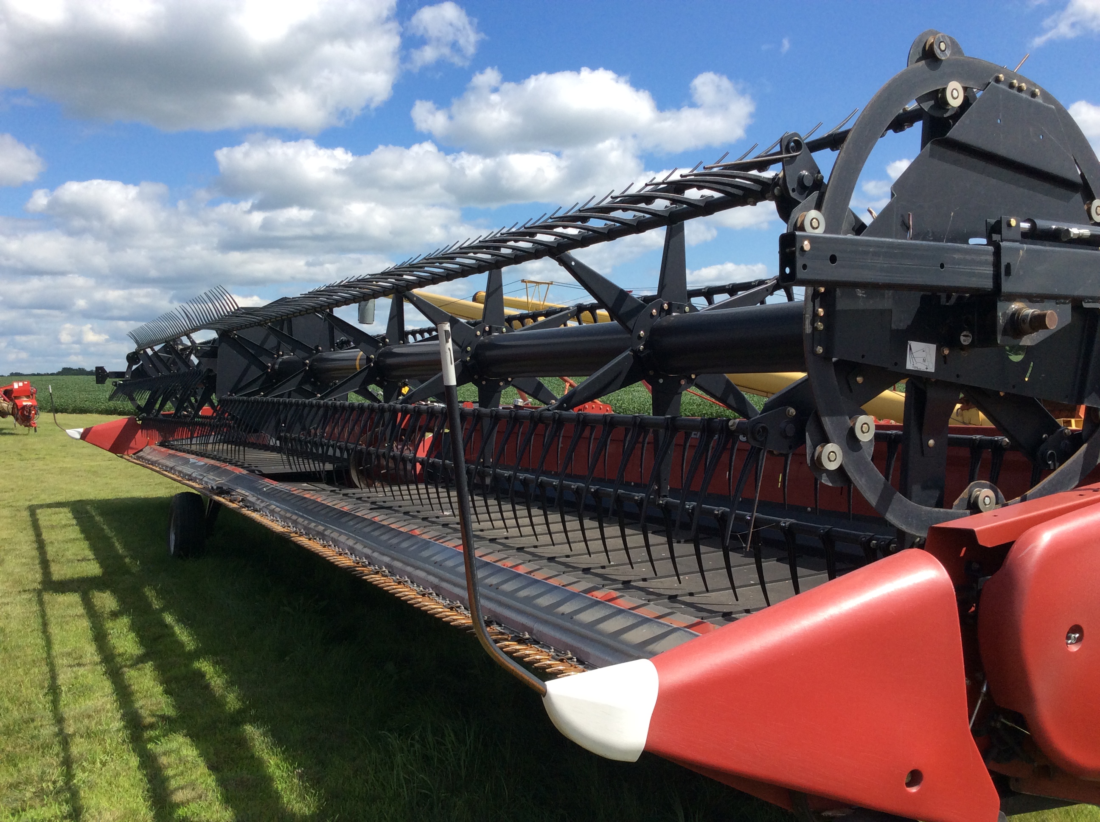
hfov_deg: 56.9
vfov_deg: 44.1
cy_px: 411
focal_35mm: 32
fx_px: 1015
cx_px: 550
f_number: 2.4
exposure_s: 1/1634
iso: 32
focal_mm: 3.3
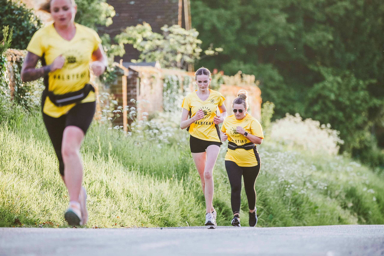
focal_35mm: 300
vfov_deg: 4.6
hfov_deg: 6.9
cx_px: 192
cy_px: 128
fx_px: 3200
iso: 500
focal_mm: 200
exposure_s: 1/1250
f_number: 2.8
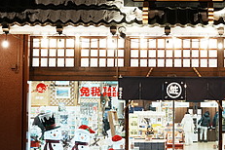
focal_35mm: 100
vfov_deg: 13.6
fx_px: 627
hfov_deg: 20.1
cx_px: 175
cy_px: 74
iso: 250
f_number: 2.8
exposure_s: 1/25
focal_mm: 29.7
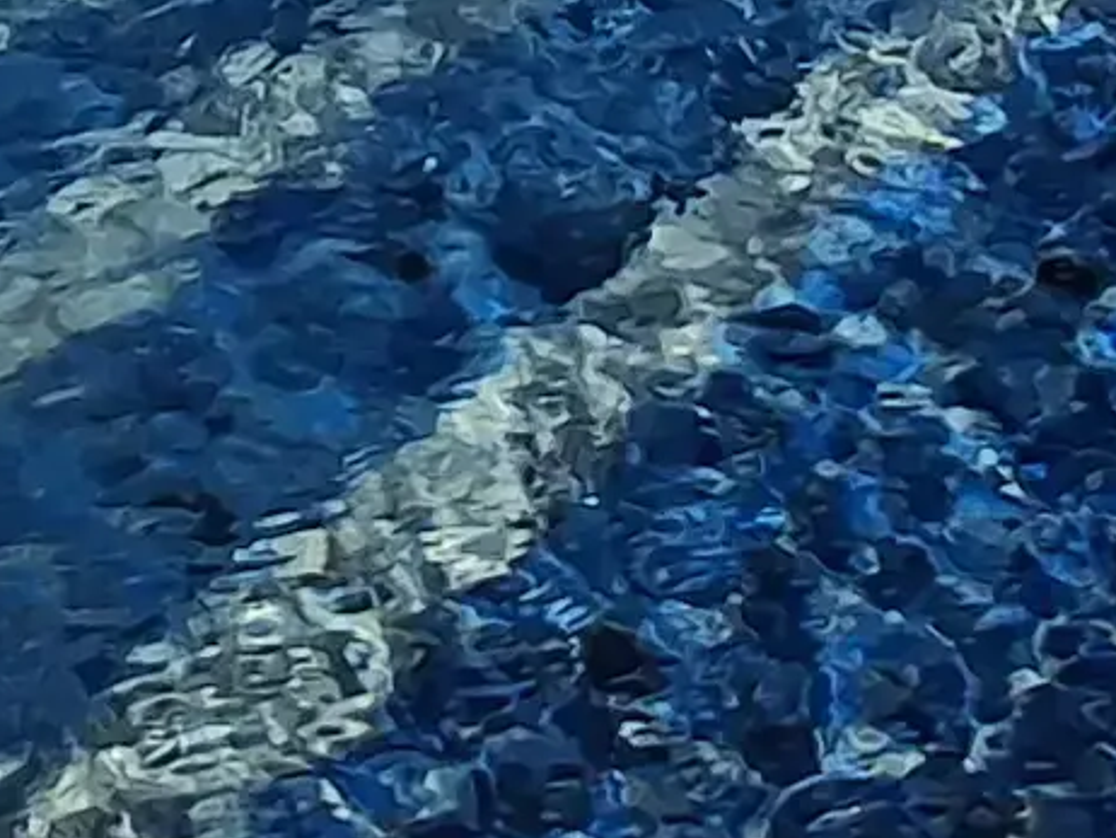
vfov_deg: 11.4
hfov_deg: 16.9
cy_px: -1026
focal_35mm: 113
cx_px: -99
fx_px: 3645
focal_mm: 1.64
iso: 40
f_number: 2.2
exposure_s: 1/3774
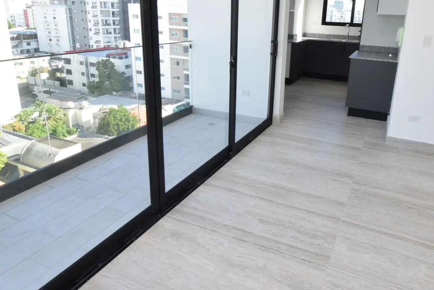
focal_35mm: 25
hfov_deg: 70.9
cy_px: 105
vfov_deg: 50.6
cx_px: 257
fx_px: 301
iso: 800
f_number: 14
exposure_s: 1/100
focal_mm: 10
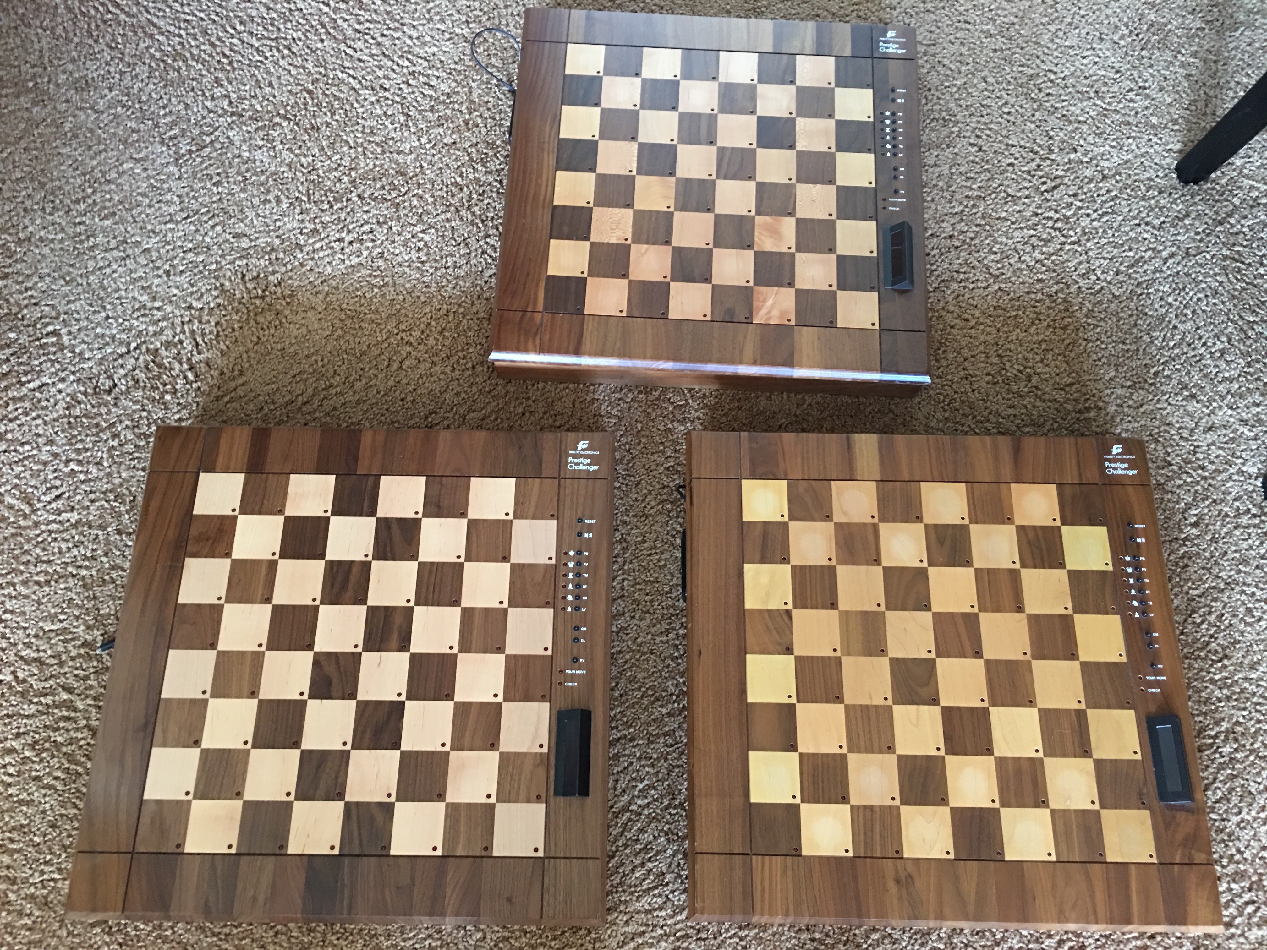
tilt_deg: -68.3
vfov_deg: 48.2
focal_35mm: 29
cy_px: 475
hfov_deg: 61.7
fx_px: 1061
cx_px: 634
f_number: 2.2
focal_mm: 4.15
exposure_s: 1/4
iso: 64
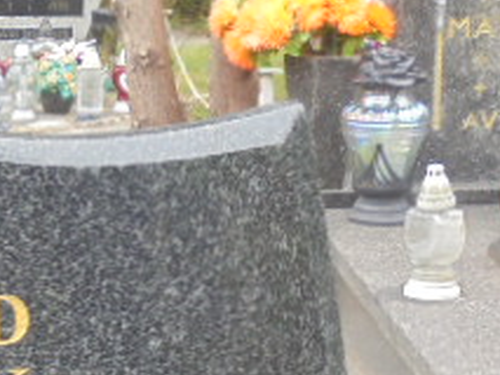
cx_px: -167
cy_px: 469
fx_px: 1864
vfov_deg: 11.3
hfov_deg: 14.6
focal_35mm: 129
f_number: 4.5
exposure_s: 1/30
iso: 100
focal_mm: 7.8
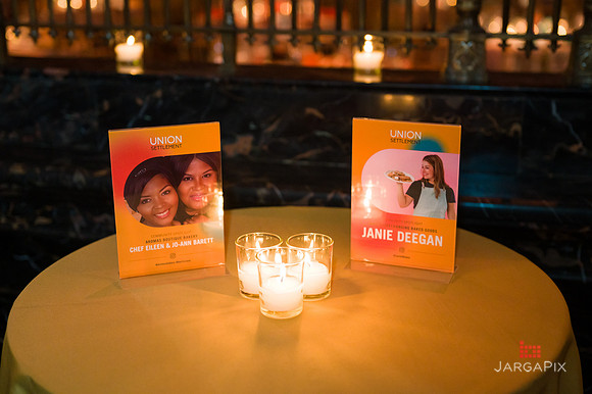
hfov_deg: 39.6
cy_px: 197
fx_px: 822
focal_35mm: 50
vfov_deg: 27.0
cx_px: 296
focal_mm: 50
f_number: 4
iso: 3200
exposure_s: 1/200
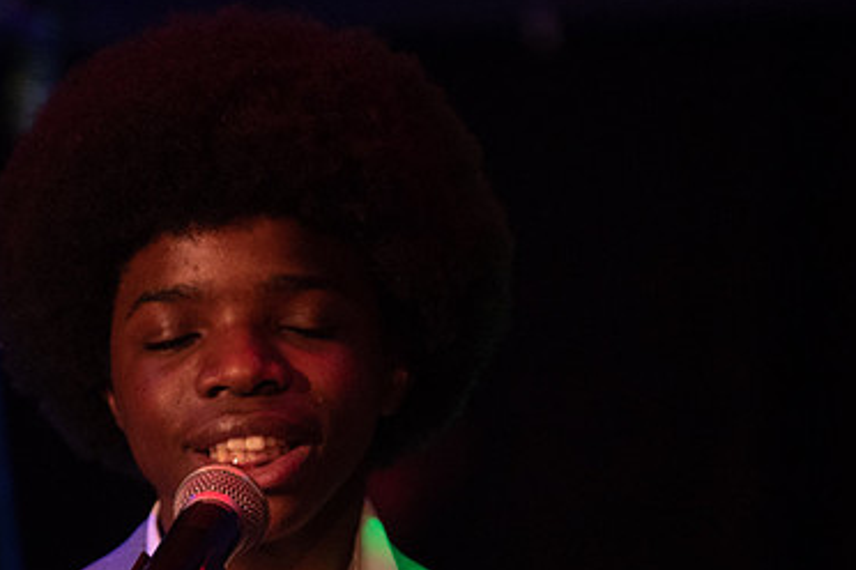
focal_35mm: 607
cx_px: 210
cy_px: 412
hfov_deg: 3.4
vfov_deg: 2.3
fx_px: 14432
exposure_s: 1/200
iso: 1600
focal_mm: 200
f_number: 2.8
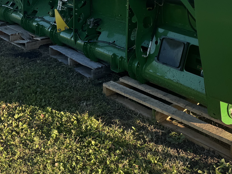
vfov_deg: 24.9
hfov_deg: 34.2
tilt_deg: -10.6
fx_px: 375
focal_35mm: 56
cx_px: 140
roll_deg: +2.5
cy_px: 1
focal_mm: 6.76
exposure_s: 1/1560
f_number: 1.78
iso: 80
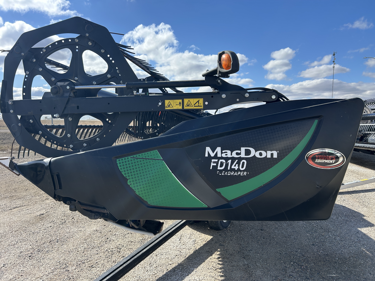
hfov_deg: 67.3
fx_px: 282
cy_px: 140
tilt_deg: -3.8
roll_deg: -0.7
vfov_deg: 53.1
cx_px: 188
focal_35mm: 26
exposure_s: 1/3257
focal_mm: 5.7
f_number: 1.5
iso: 50
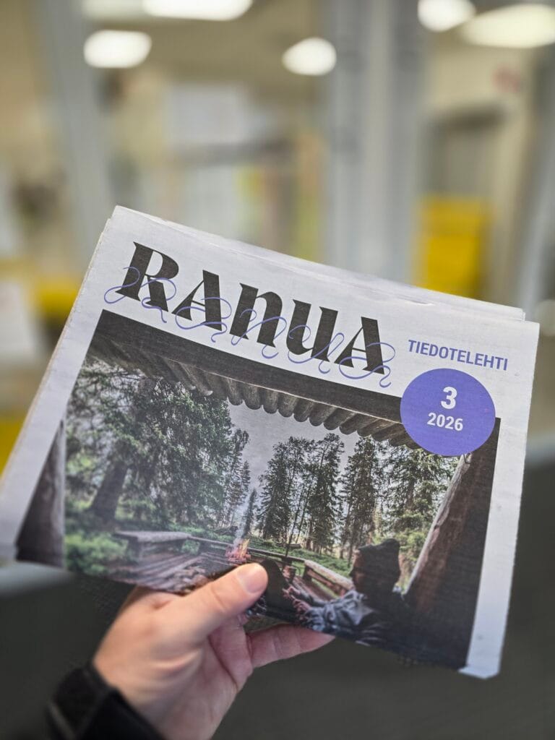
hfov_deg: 58.9
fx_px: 492
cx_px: 278
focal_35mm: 23
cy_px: 370
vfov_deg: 73.9
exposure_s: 1/100
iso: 160
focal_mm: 6.3
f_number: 1.7
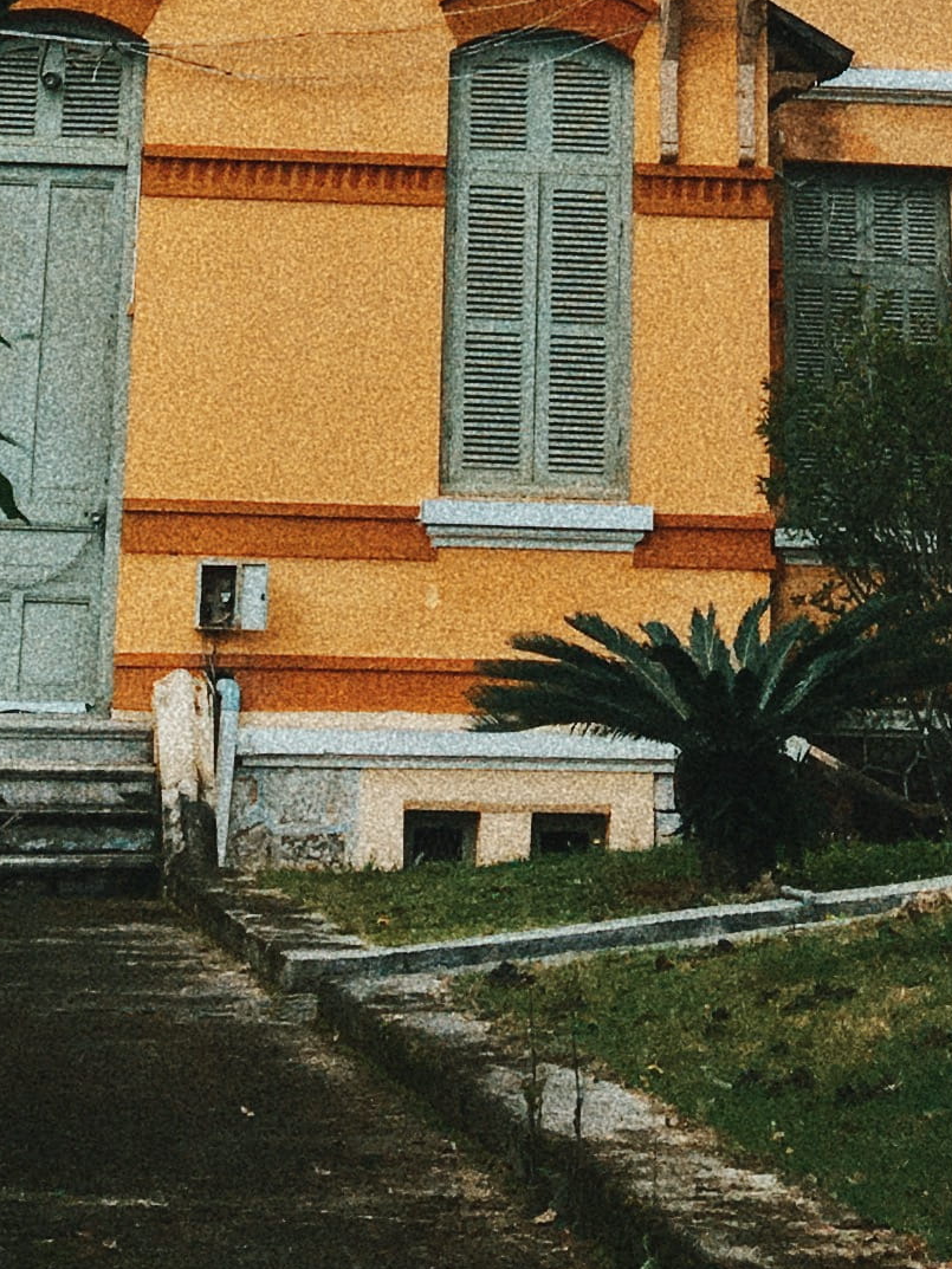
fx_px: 3996
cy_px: -904
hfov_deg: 13.6
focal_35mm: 109
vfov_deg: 15.8
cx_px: 483
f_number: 2.2
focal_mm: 4.15
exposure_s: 1/1261
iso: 25
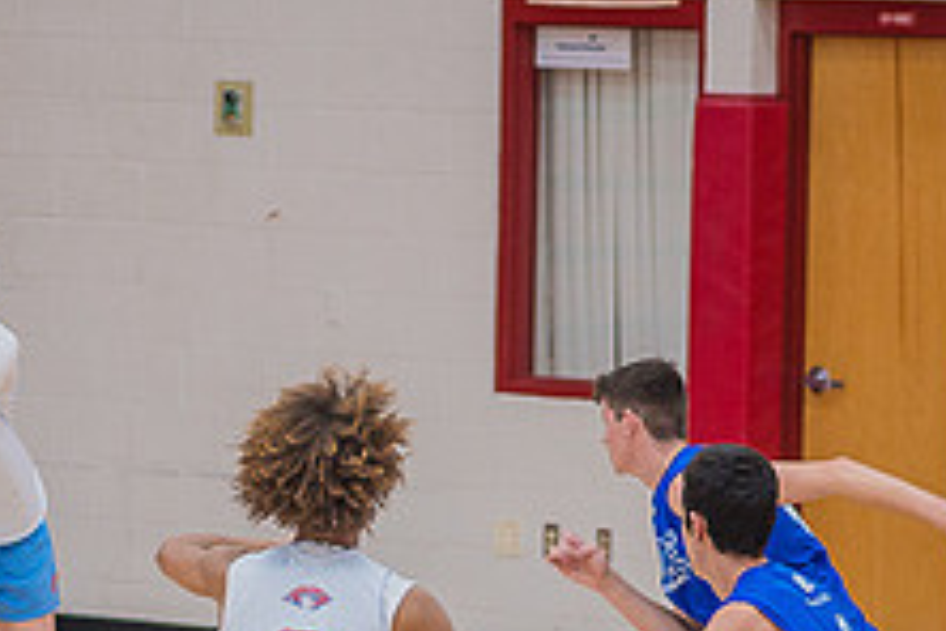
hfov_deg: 5.3
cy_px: 601
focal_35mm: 392
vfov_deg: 3.5
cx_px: 222
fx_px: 10300
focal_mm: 150
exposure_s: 1/250
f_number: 5
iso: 1000
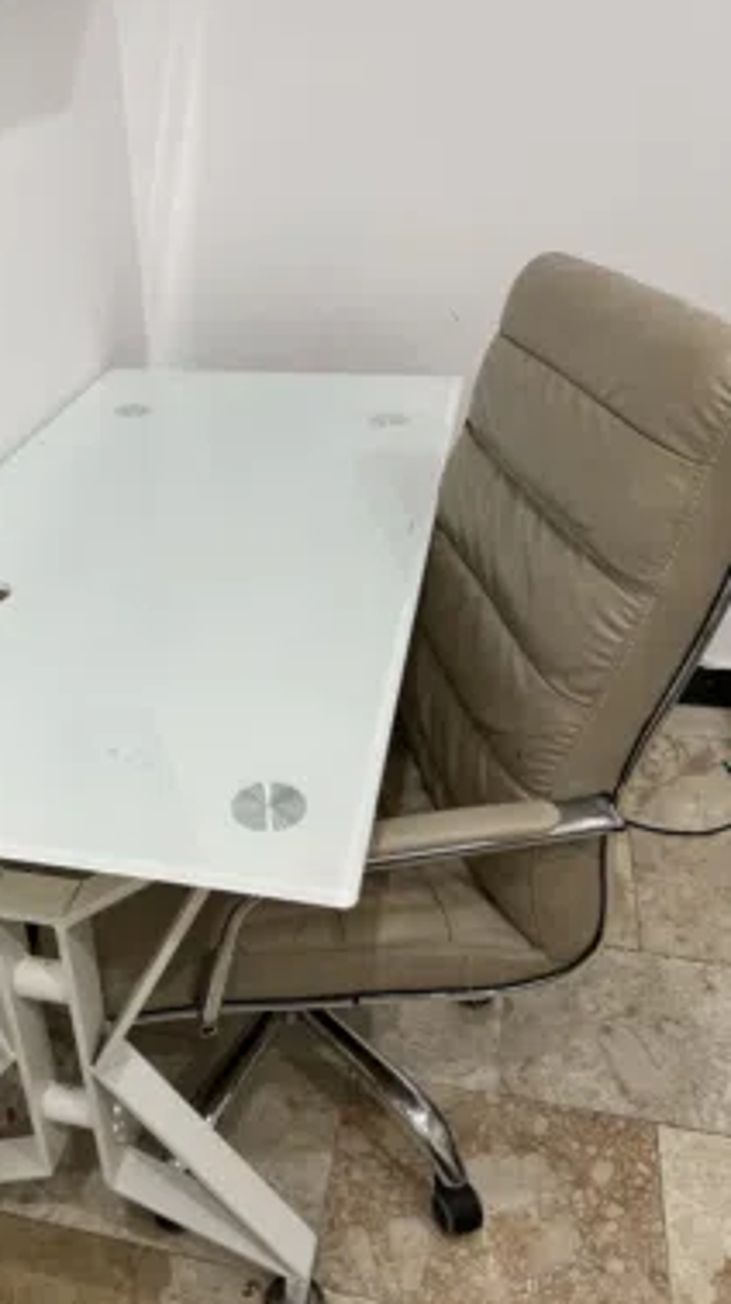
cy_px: 666
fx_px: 1036
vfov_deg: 64.3
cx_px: 217
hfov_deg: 38.2
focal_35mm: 30
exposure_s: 1/100
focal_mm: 5.7
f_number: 1.5
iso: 80
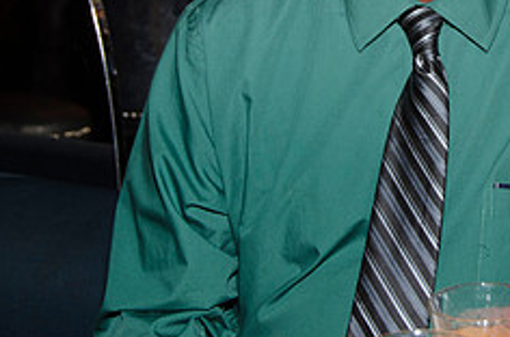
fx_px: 1823
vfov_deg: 10.4
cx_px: 519
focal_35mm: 129
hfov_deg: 15.6
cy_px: -32
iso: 400
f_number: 5.6
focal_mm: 35
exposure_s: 1/60
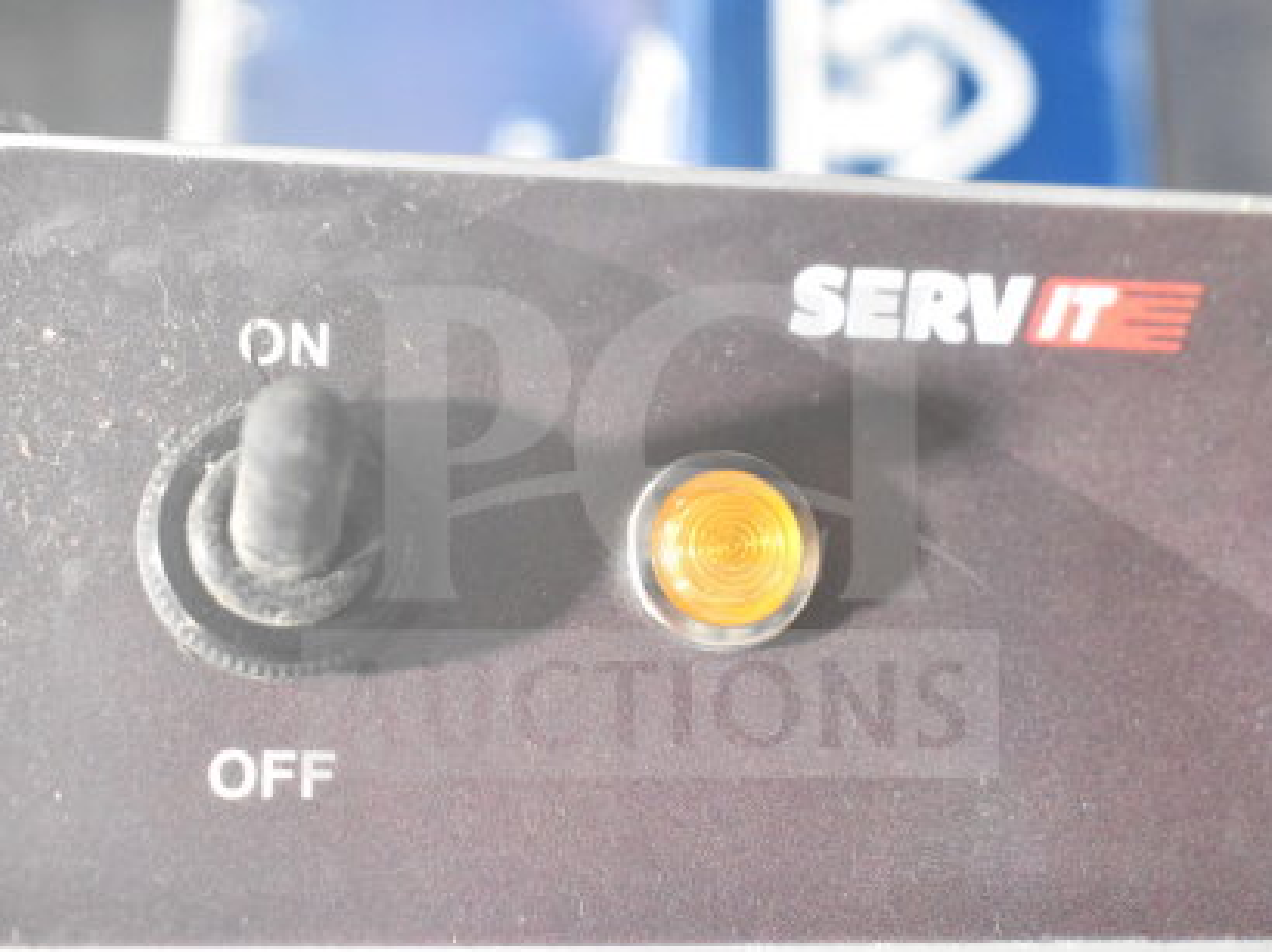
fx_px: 2681
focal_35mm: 73
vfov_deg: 20.1
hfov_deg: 26.7
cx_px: 648
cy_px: 532
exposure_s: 1/125
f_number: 5.6
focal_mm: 34
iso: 6400
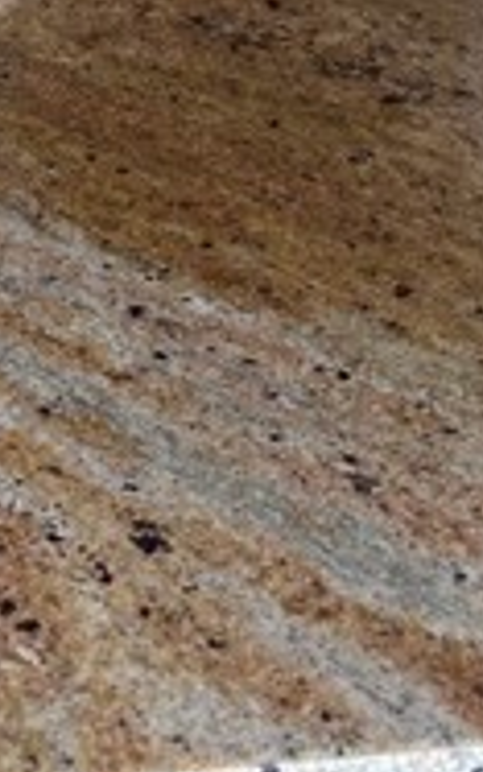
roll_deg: -1.9
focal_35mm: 87
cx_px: 41
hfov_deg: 14.9
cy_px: -417
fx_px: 1831
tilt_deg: -15.4
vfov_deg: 20.2
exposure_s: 1/60
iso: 320
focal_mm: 6.86
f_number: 1.78
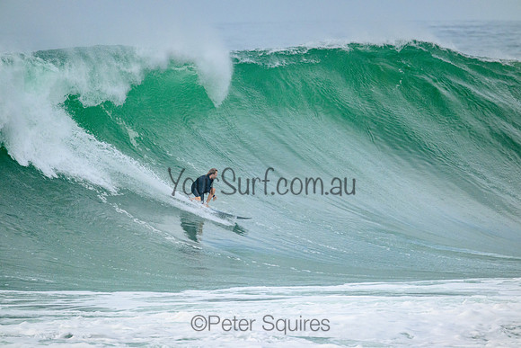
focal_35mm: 660
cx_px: 260
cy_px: 174
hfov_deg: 3.1
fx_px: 9553
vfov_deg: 2.1
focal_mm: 660
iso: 1800
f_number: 11
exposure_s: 1/2500
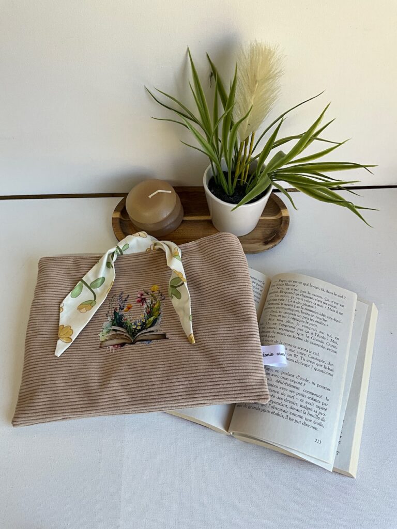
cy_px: 264
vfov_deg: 61.7
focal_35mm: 29
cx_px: 198
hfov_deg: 48.2
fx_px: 443
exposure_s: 1/100
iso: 20
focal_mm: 3
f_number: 1.8
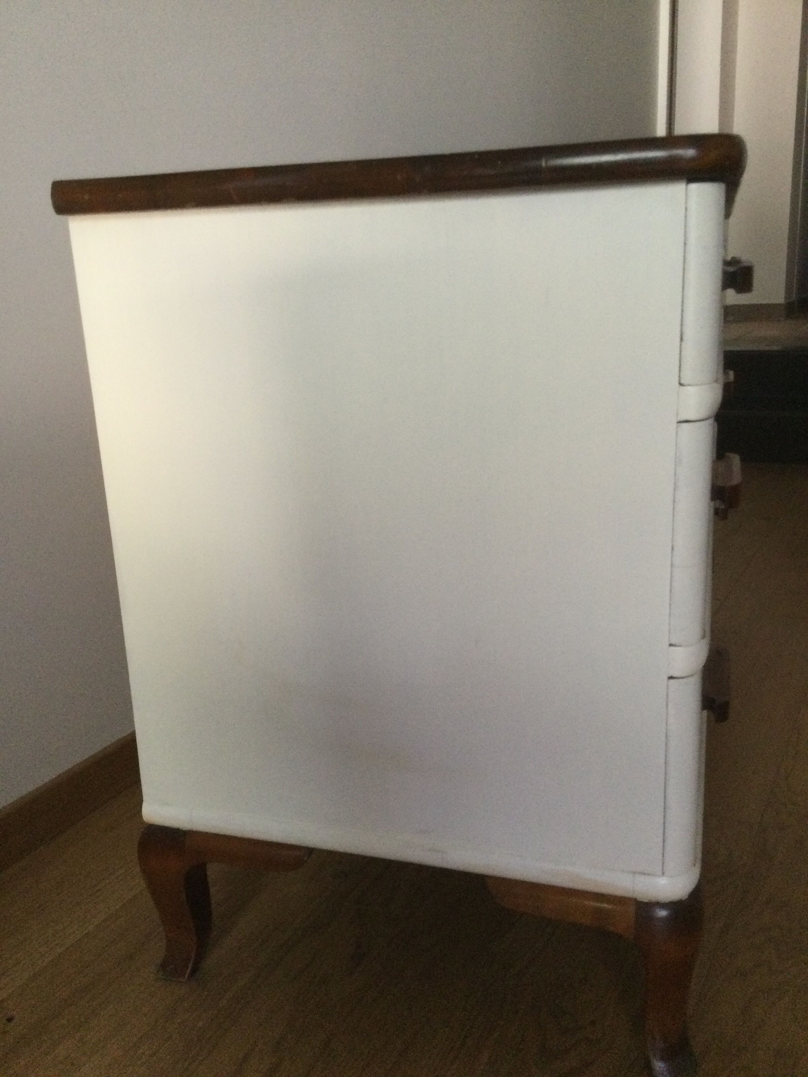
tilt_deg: -14.6
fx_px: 965
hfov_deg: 45.4
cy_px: 538
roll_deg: +3.9
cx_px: 404
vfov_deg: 58.4
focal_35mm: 31
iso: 200
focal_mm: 3.3
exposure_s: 1/33
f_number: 2.4
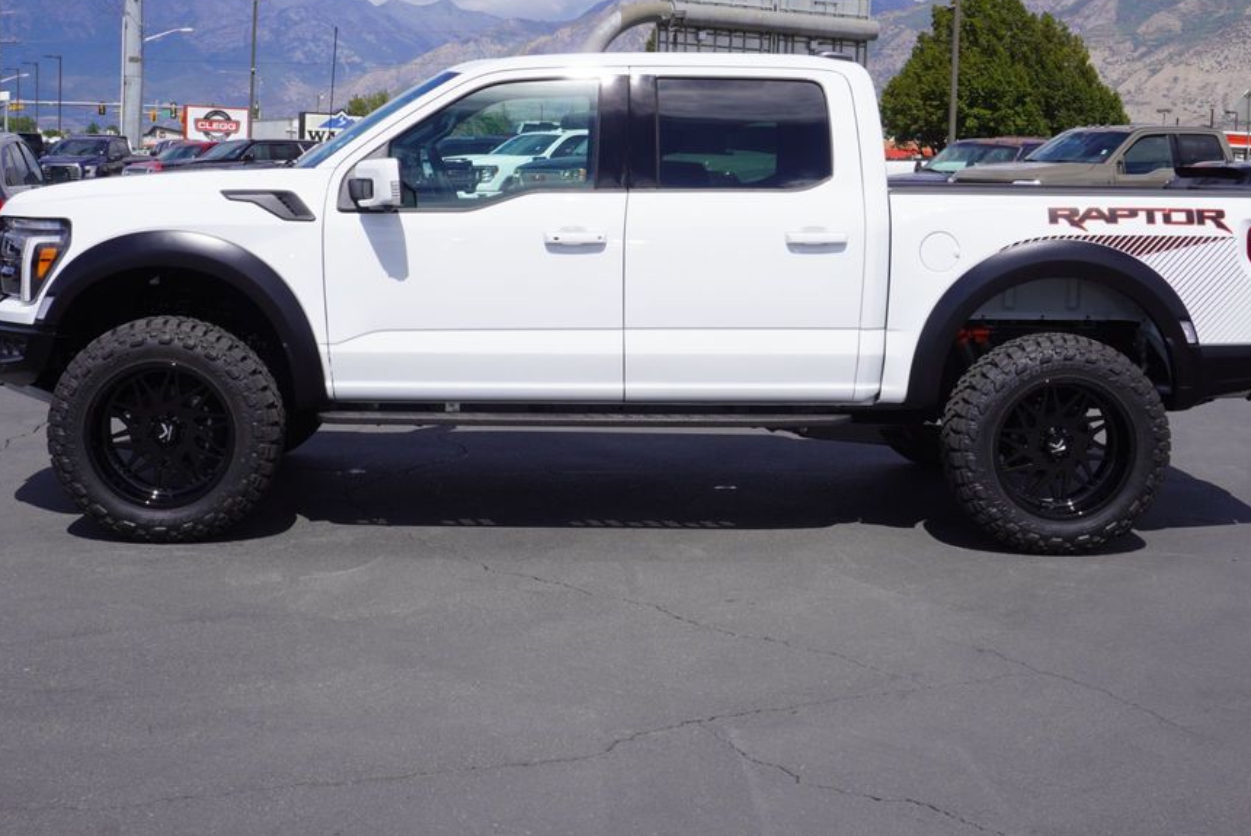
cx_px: 644
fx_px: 1739
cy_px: 340
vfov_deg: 27.0
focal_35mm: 50
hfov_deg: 39.6
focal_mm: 28
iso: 100
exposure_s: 1/200
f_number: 11
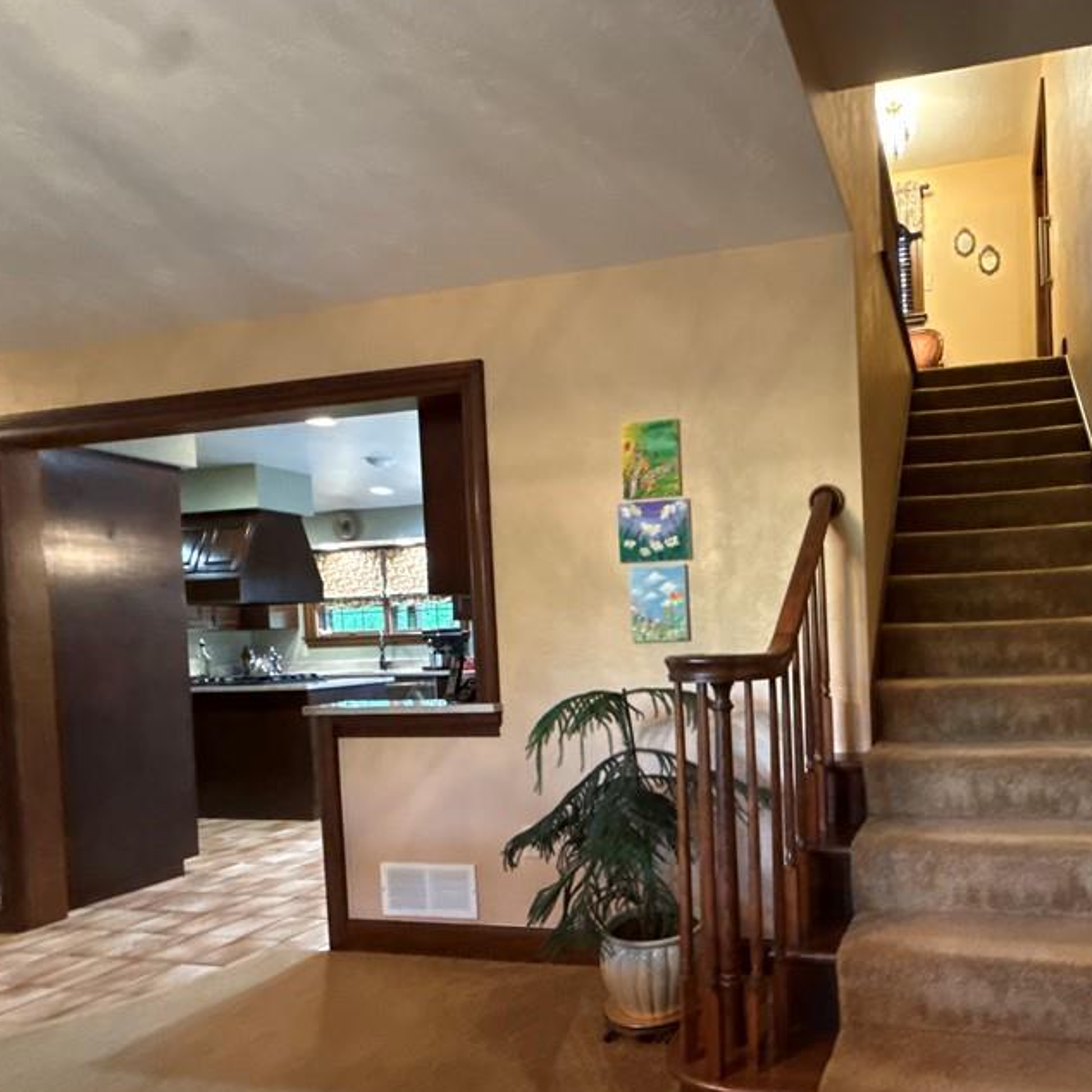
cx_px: 856
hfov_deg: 68.5
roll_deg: +1.7
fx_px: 714
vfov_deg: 74.2
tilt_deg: -1.4
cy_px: 644
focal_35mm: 20
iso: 1250
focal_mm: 2.22
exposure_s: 1/60
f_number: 2.2
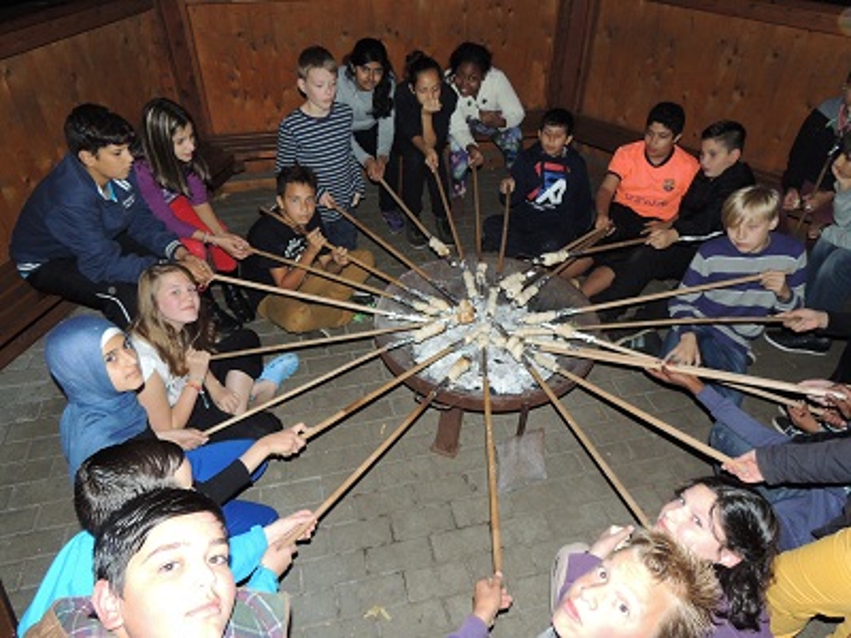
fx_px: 590
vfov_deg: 56.8
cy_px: 319
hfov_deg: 71.6
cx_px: 426
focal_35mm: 24
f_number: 3
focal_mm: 4.3
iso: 200
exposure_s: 1/30
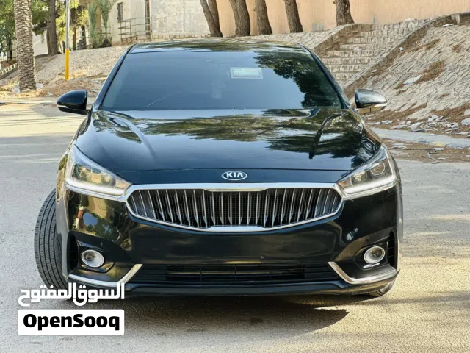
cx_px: 235
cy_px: 176
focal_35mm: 77
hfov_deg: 25.3
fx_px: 1045
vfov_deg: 19.1
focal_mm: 9
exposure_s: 1/121
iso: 50
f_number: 2.8
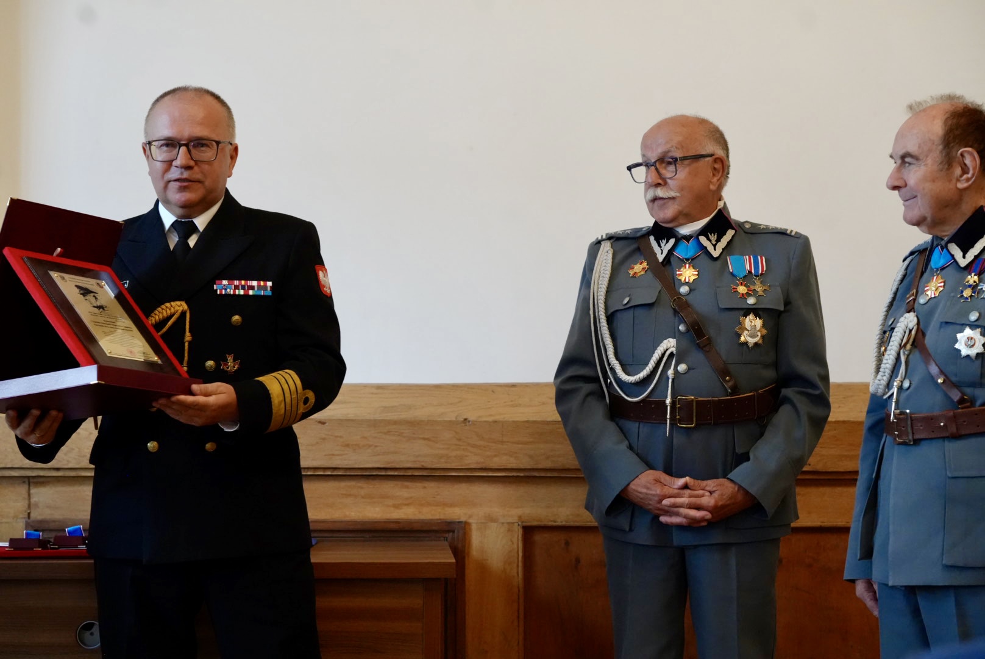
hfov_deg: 23.9
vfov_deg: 16.1
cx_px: 492
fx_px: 2327
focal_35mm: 85
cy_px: 330
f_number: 4
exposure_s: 1/160
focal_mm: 85
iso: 6400
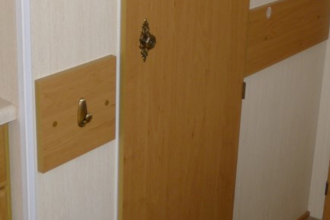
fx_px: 587
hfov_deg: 31.3
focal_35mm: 64
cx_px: 133
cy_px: 23
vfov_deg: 20.8
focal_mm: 5.1
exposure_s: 1/60
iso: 100
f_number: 2
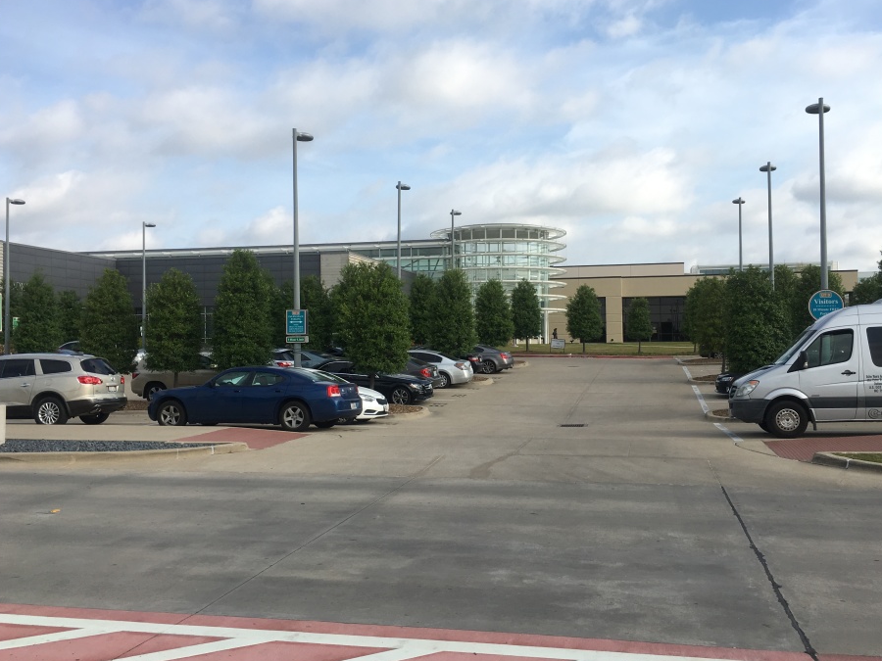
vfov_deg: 42.9
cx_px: 471
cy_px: 330
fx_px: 841
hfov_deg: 55.3
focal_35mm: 33
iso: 25
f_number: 2.2
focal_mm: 4.15
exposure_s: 1/1166
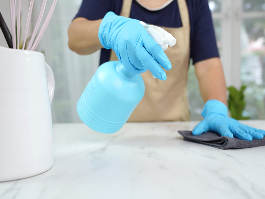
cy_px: 100
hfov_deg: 49.0
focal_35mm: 38
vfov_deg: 37.7
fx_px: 291
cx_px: 137
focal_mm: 35
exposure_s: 1/80
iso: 400
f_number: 3.5
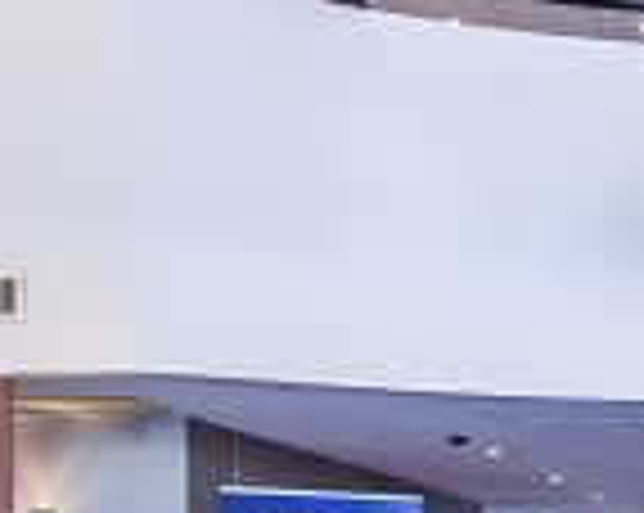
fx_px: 1066
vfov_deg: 23.9
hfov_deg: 28.1
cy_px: 662
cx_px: 824
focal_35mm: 56
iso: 800
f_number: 13
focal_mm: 14
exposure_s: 1/4
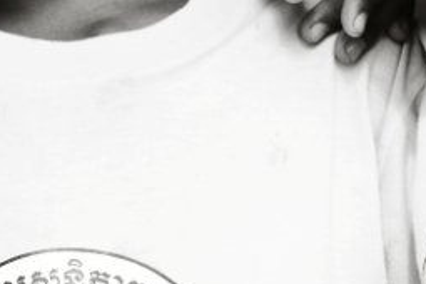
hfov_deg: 9.3
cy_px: -139
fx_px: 2615
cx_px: 8
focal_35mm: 221
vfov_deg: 6.1
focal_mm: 55
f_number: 2.8
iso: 200
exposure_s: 1/400
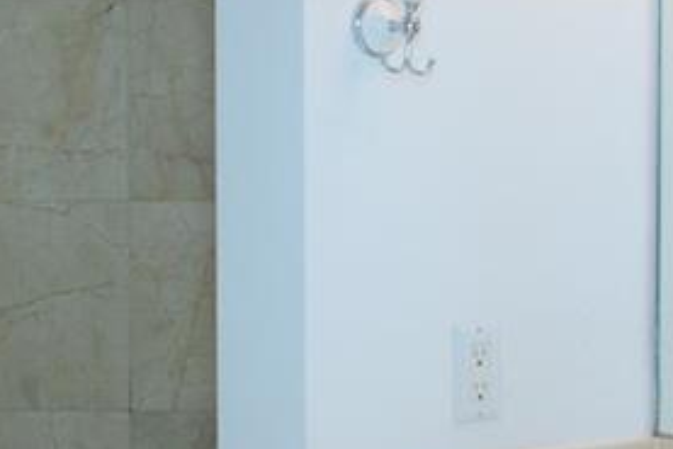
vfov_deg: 11.2
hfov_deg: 16.7
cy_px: 180
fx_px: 2282
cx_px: 518
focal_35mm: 122
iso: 200
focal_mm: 22
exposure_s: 1/60
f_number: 4.5
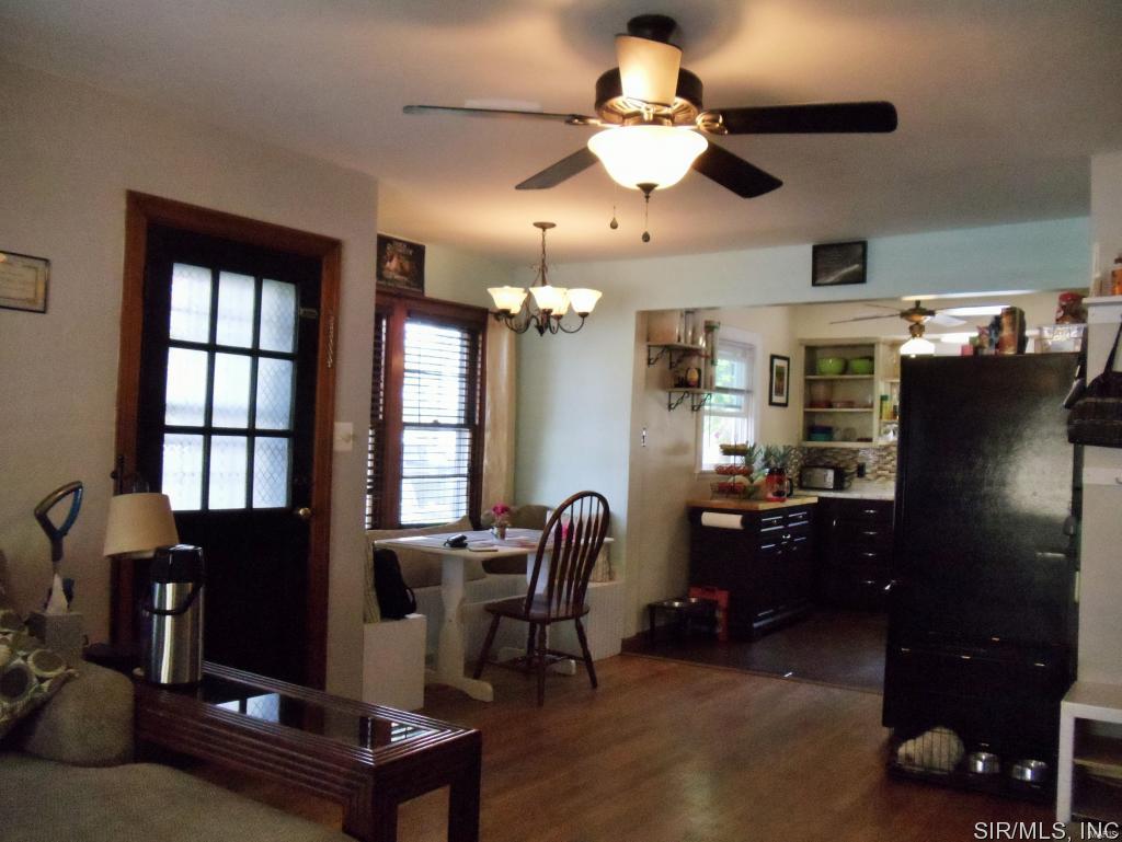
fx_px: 1427
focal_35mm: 44
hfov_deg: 42.9
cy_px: 421
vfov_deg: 32.9
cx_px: 561
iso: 800
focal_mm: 6
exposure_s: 1/125
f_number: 3.5
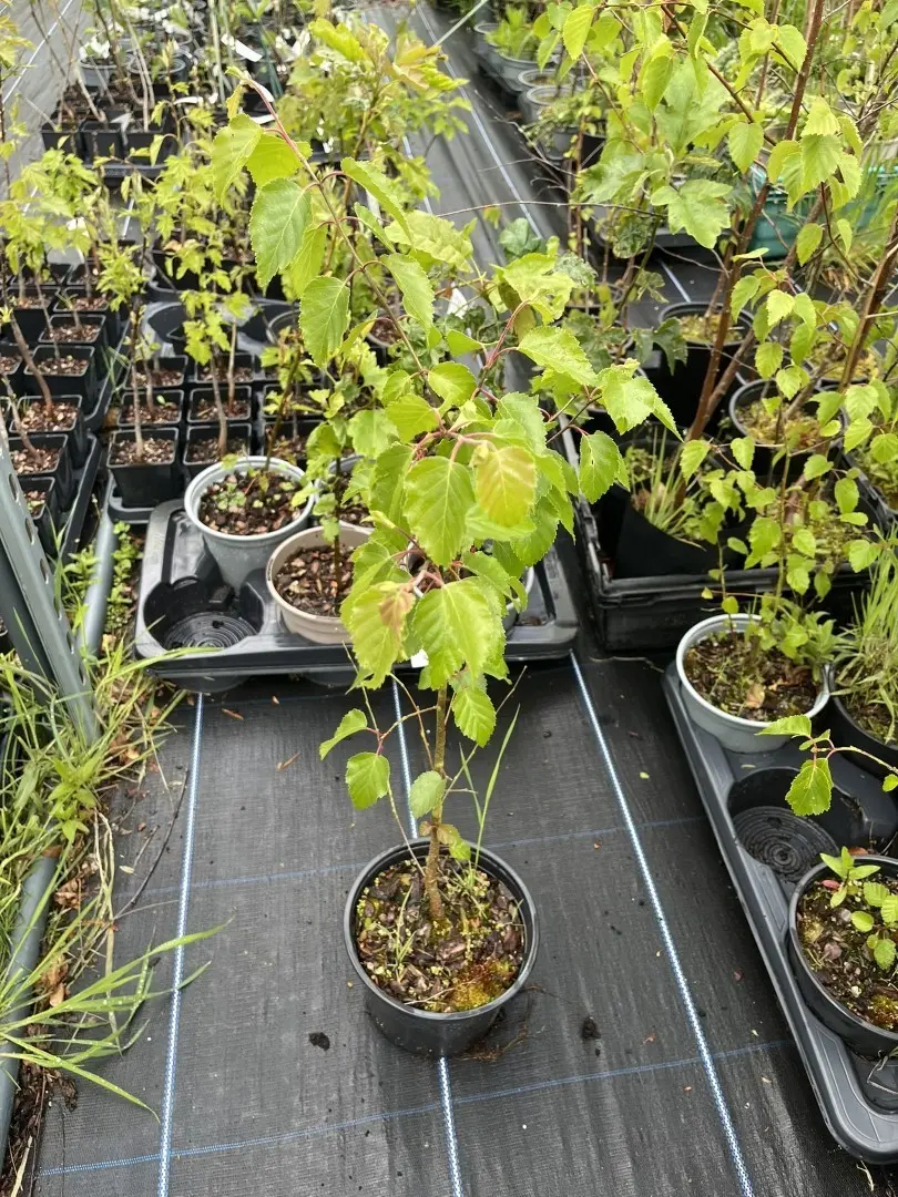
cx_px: 449
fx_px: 899
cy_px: 598
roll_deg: -3.6
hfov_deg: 53.1
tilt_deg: -42.2
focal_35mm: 26
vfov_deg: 67.3
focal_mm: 5.1
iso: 50
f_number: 1.6
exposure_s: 1/422
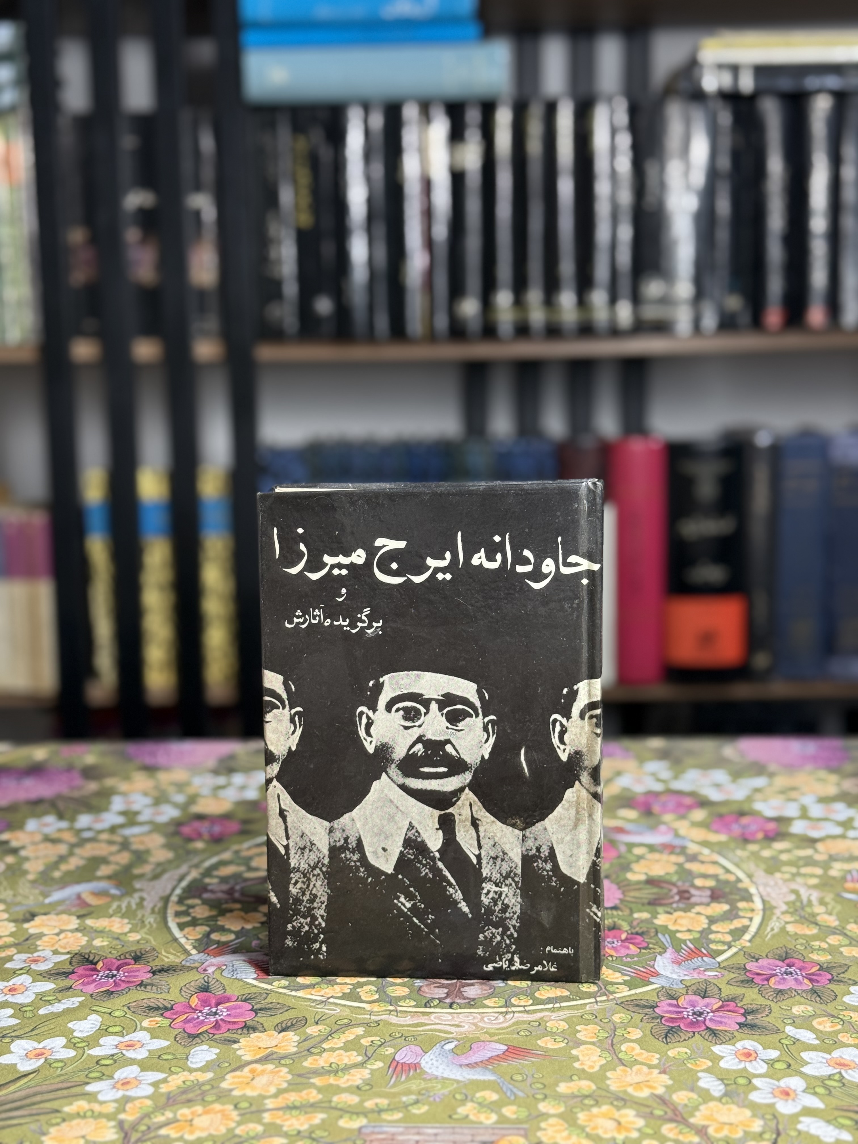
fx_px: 1586
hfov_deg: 30.3
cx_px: 429
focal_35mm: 48
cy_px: 572
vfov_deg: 39.7
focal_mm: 6.76
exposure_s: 1/100
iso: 100
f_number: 1.78
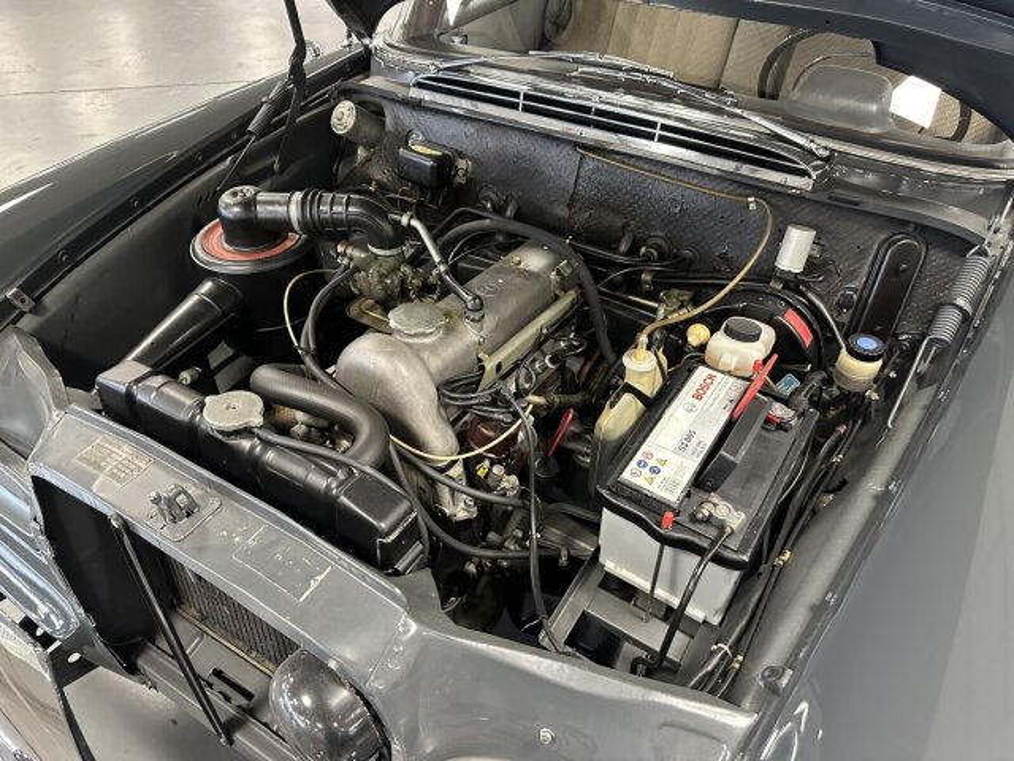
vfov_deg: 56.8
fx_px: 703
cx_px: 507
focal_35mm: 24
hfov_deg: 71.6
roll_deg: +0.5
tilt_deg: -38.4
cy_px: 380
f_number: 1.78
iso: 640
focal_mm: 6.86
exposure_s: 1/50
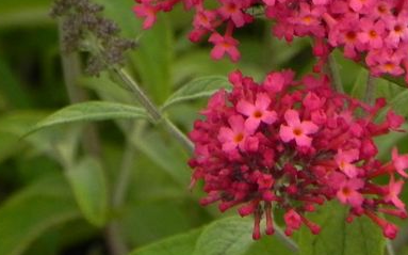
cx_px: 94
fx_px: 8102
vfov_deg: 1.8
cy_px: -141
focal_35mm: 729
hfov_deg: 2.9
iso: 160
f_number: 5
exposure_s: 1/400
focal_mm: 44
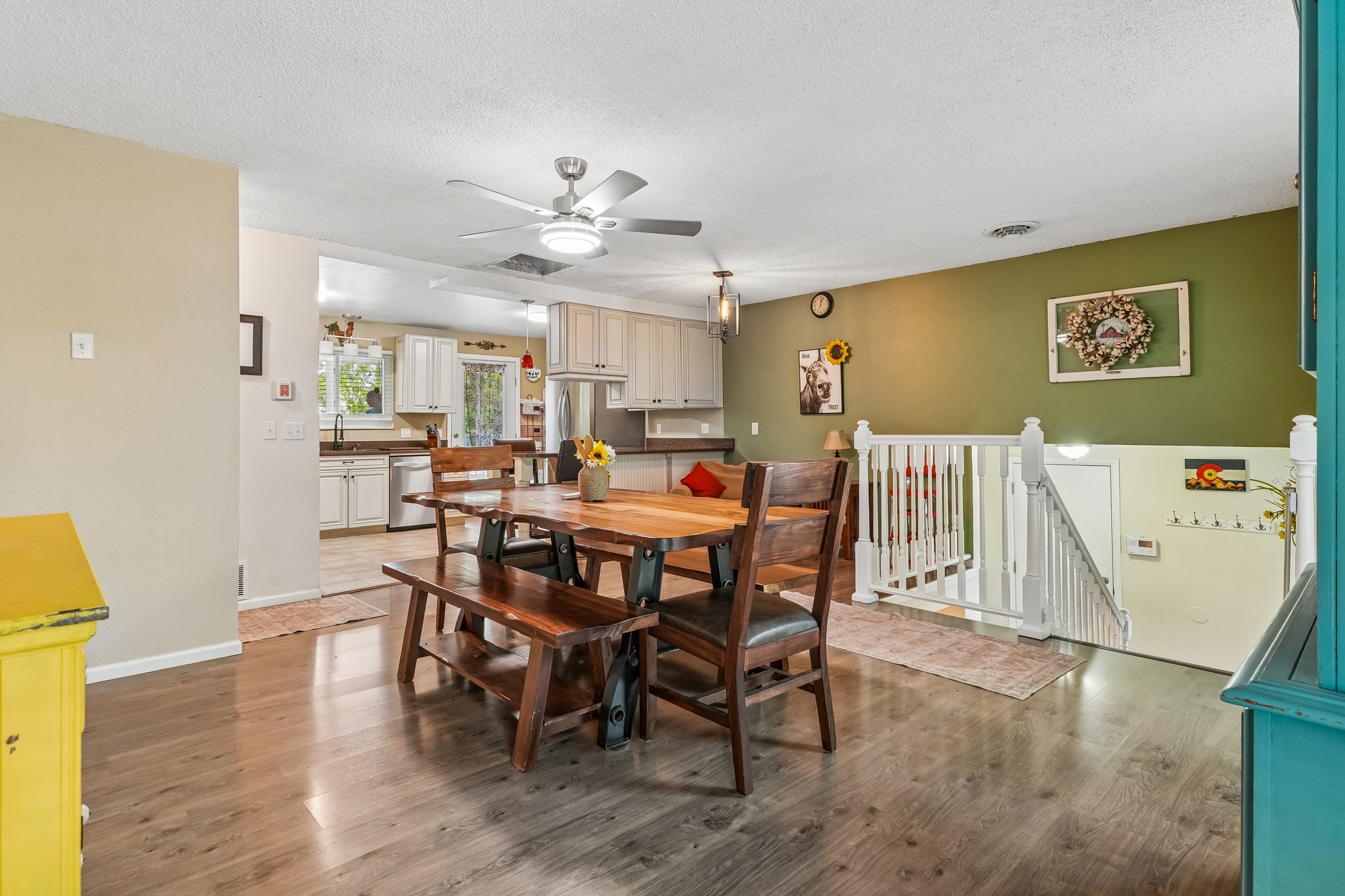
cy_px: 448
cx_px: 672
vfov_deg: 72.0
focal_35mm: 16
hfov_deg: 95.0
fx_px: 616
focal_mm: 11
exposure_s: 1/8
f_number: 8
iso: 500
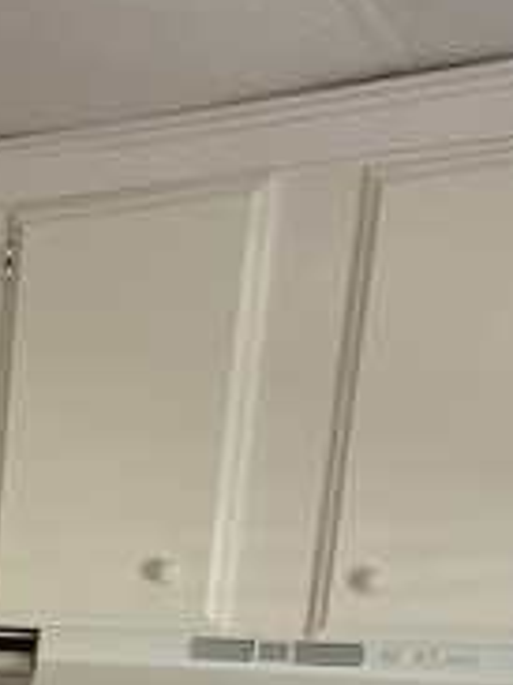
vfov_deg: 20.1
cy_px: 1020
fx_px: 1662
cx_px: -292
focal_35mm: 84
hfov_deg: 15.9
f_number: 1.8
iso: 320
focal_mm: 5.4
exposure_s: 1/120
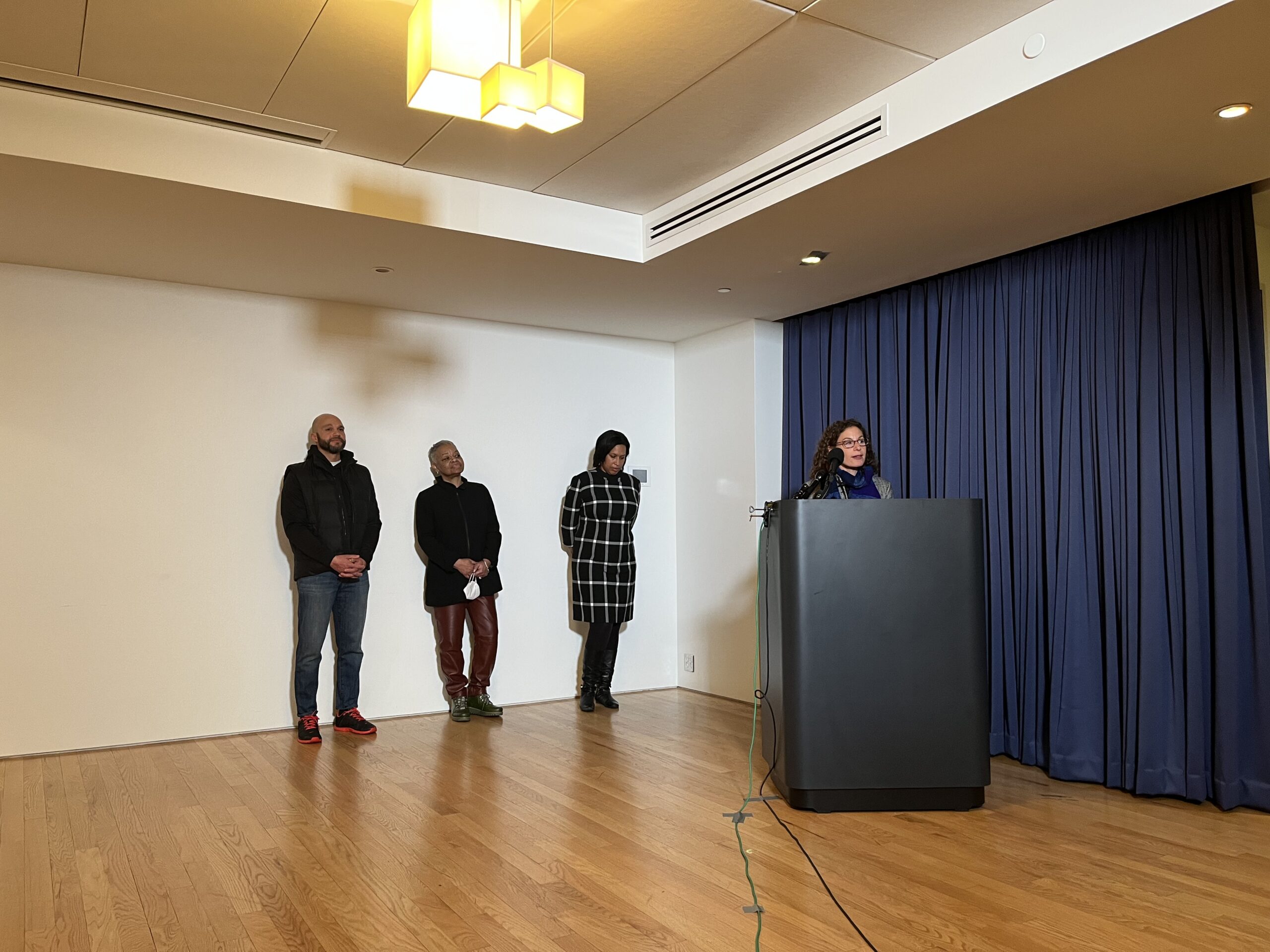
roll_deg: -0.4
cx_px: 635
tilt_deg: +2.6
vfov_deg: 53.1
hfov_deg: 67.3
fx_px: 954
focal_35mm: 26
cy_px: 476
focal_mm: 5.1
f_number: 1.6
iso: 160
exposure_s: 1/60
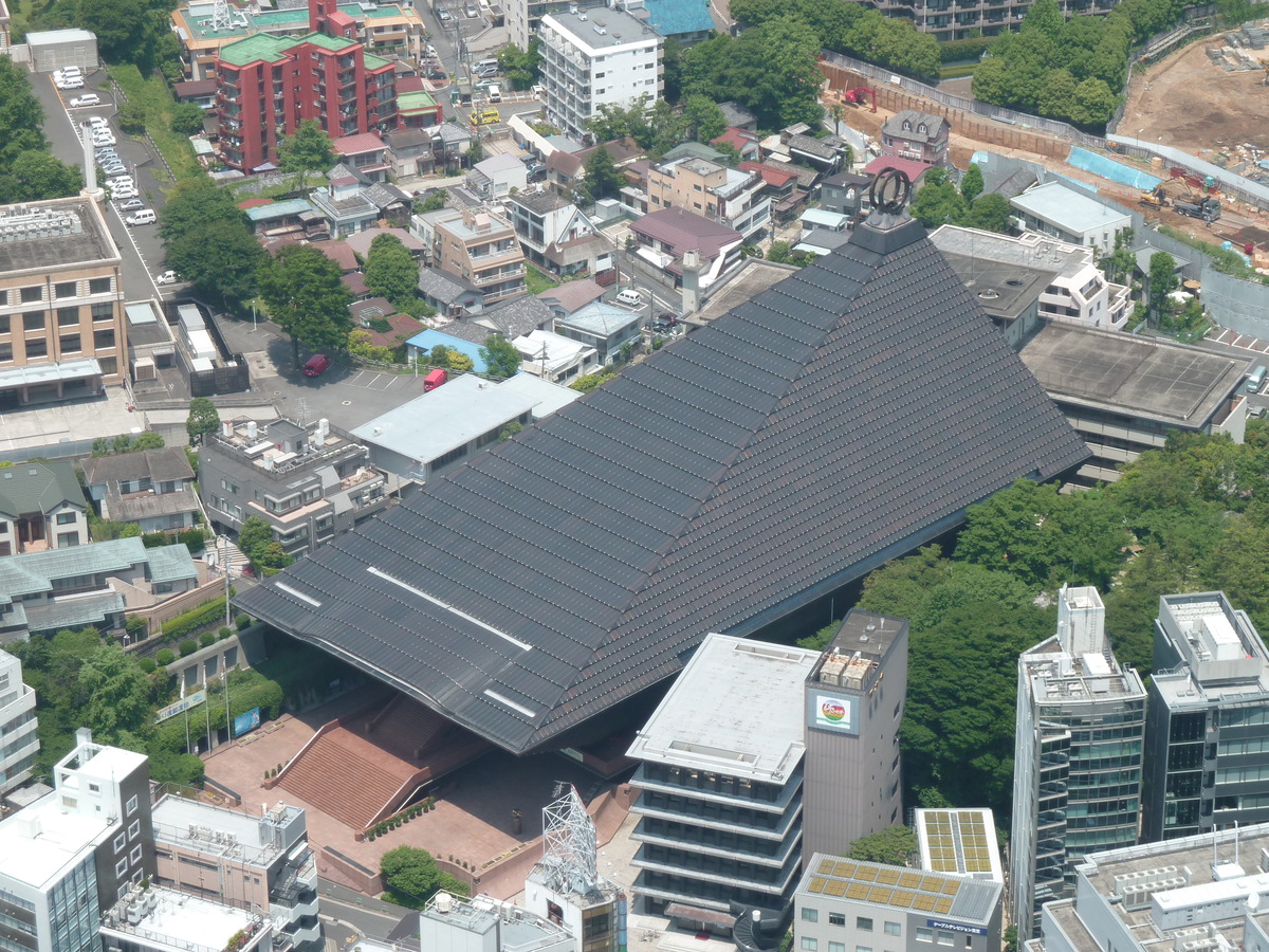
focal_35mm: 104
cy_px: 476
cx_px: 634
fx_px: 3813
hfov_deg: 18.9
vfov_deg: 14.2
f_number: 4.3
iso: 80
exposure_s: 1/320
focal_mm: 17
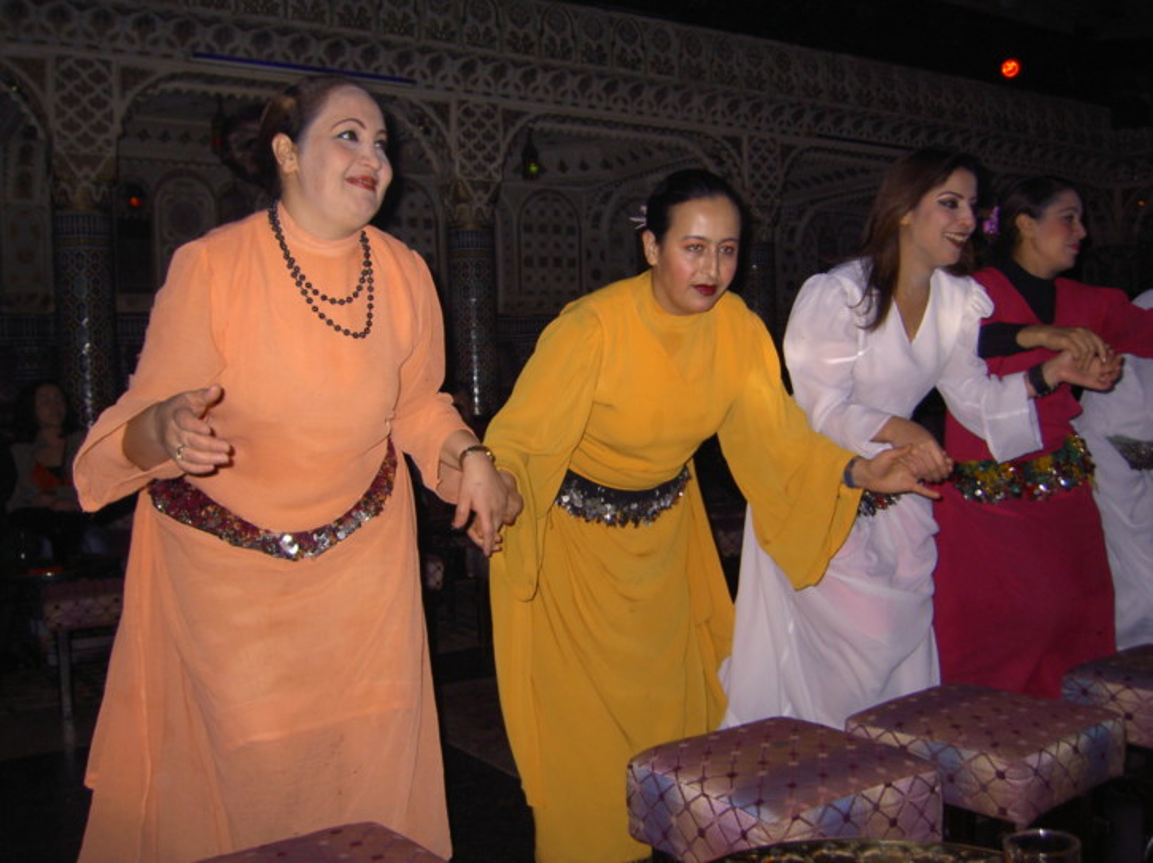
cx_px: 576
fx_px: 1132
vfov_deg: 41.8
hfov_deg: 54.0
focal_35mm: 34
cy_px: 432
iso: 50
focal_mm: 5.6
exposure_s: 1/60
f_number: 2.8
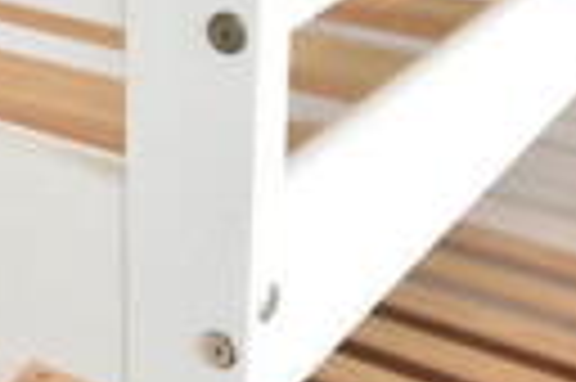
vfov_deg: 17.2
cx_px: 34
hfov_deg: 25.4
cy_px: -11
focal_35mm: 77
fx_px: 1230
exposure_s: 1/30
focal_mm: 10
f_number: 4
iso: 100
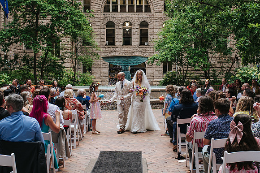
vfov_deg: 24.6
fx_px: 396
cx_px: 140
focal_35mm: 55
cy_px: 87
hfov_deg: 36.3
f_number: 4
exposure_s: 1/400
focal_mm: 35
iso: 800
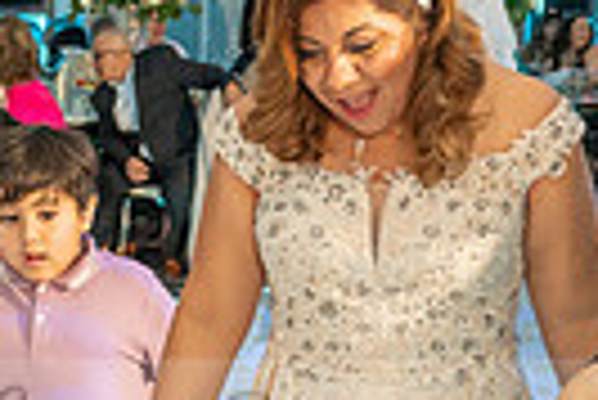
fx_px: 1879
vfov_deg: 11.9
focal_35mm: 113
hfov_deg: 18.1
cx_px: 220
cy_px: 465
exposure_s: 1/125
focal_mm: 26
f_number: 5
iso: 1000
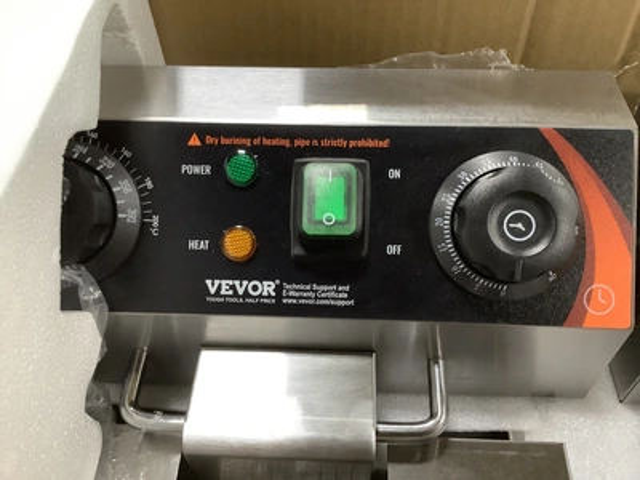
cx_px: 320
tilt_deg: -53.3
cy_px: 240
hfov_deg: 58.4
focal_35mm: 31
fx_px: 573
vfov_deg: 45.4
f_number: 2.4
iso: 640
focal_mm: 3.3
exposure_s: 1/30
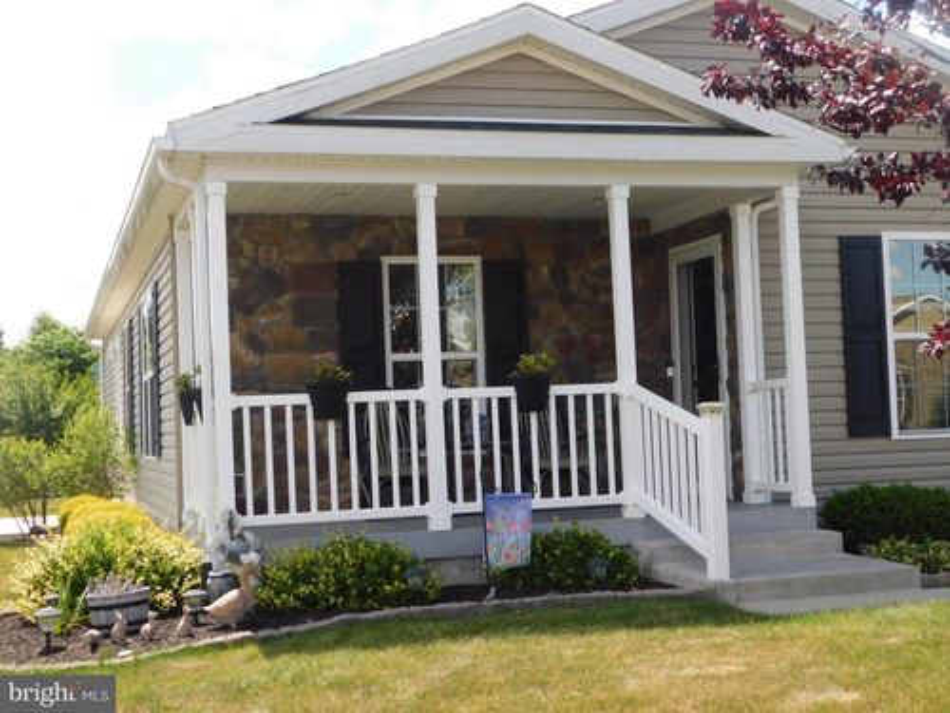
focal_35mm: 51
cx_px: 475
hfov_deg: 37.5
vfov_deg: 28.6
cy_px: 356
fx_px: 1400
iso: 125
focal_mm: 9
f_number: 3.8
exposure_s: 1/500
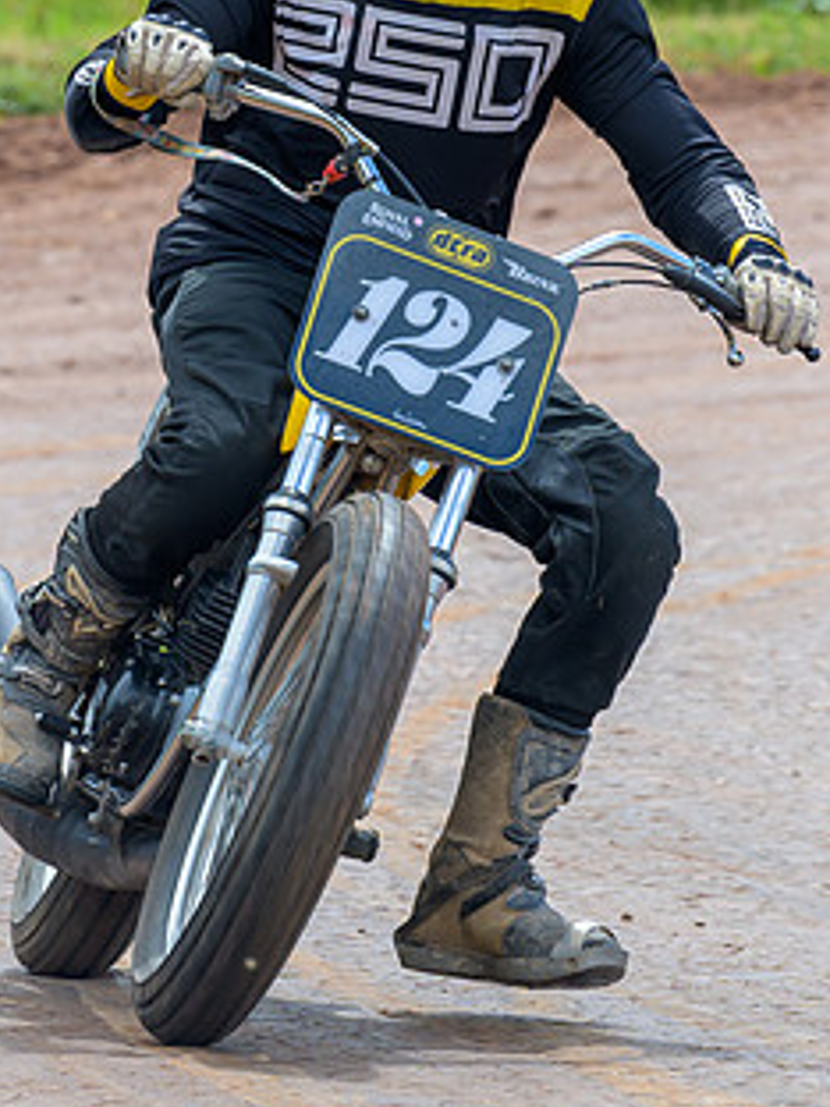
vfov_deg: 2.8
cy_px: 396
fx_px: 22731
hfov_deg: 2.1
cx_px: 566
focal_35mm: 711
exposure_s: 1/400
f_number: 6.3
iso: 220
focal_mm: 200
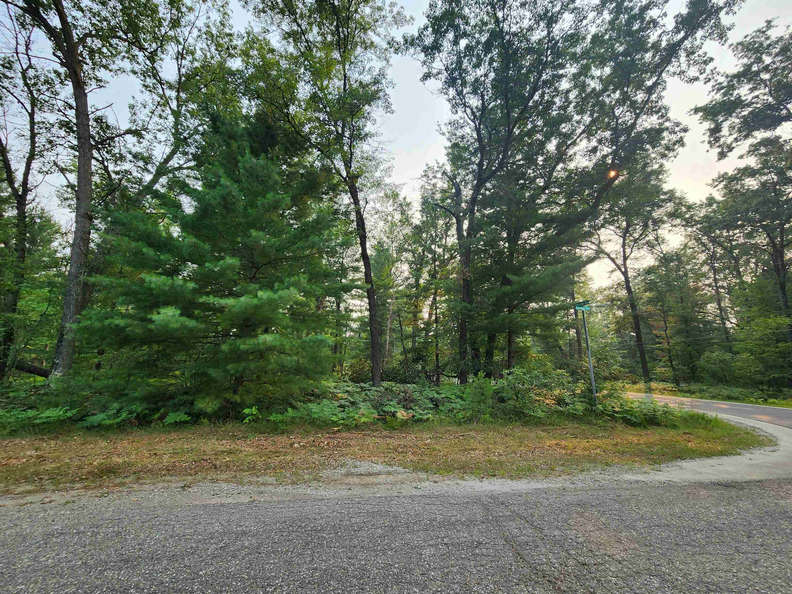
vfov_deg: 89.9
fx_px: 297
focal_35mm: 13
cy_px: 297
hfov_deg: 106.2
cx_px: 396
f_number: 2.2
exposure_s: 1/641
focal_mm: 2.2
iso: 50
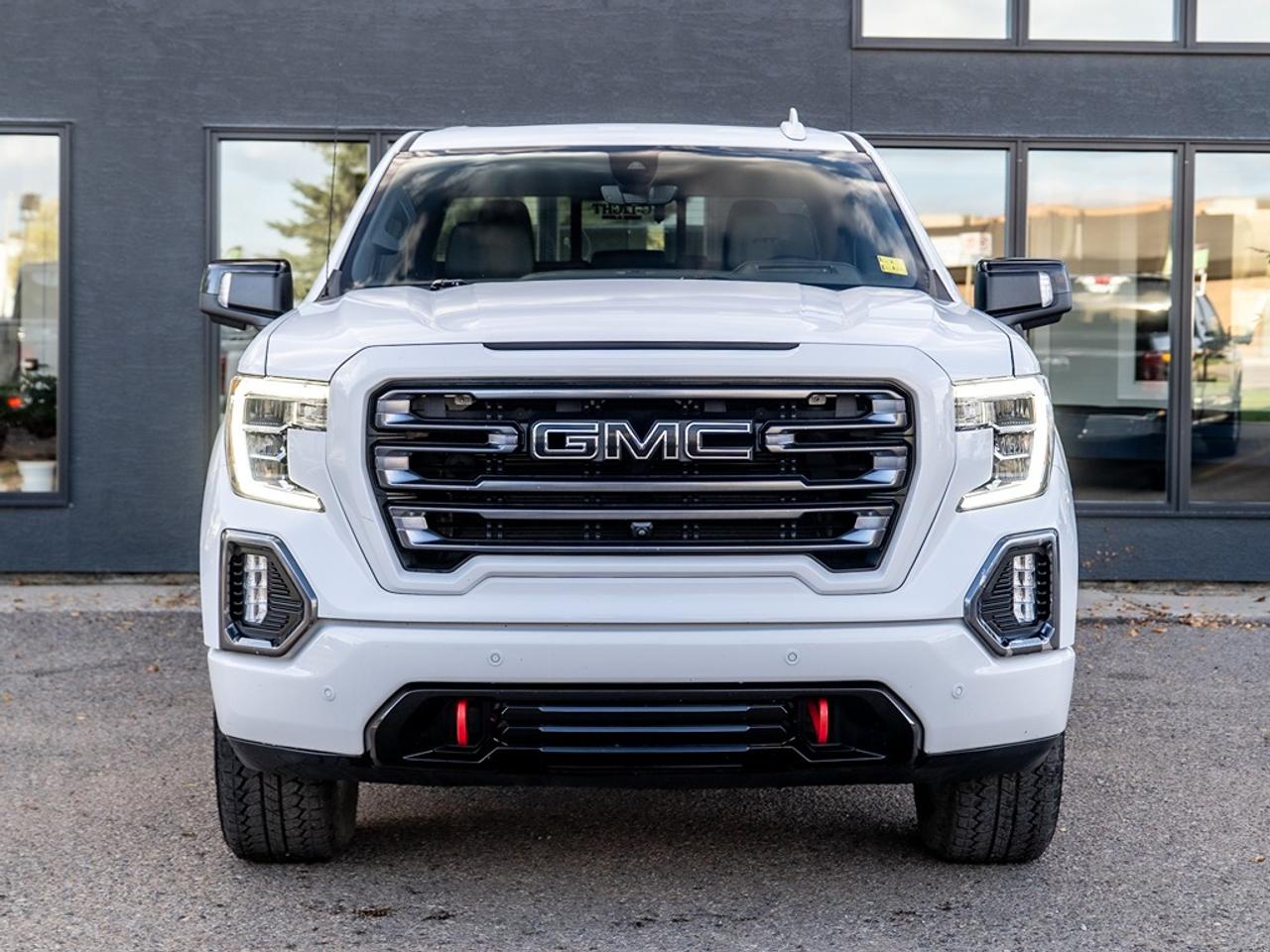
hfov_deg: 30.9
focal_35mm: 63
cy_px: 388
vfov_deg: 23.4
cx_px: 633
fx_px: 2298
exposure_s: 1/160
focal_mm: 48
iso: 160
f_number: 4
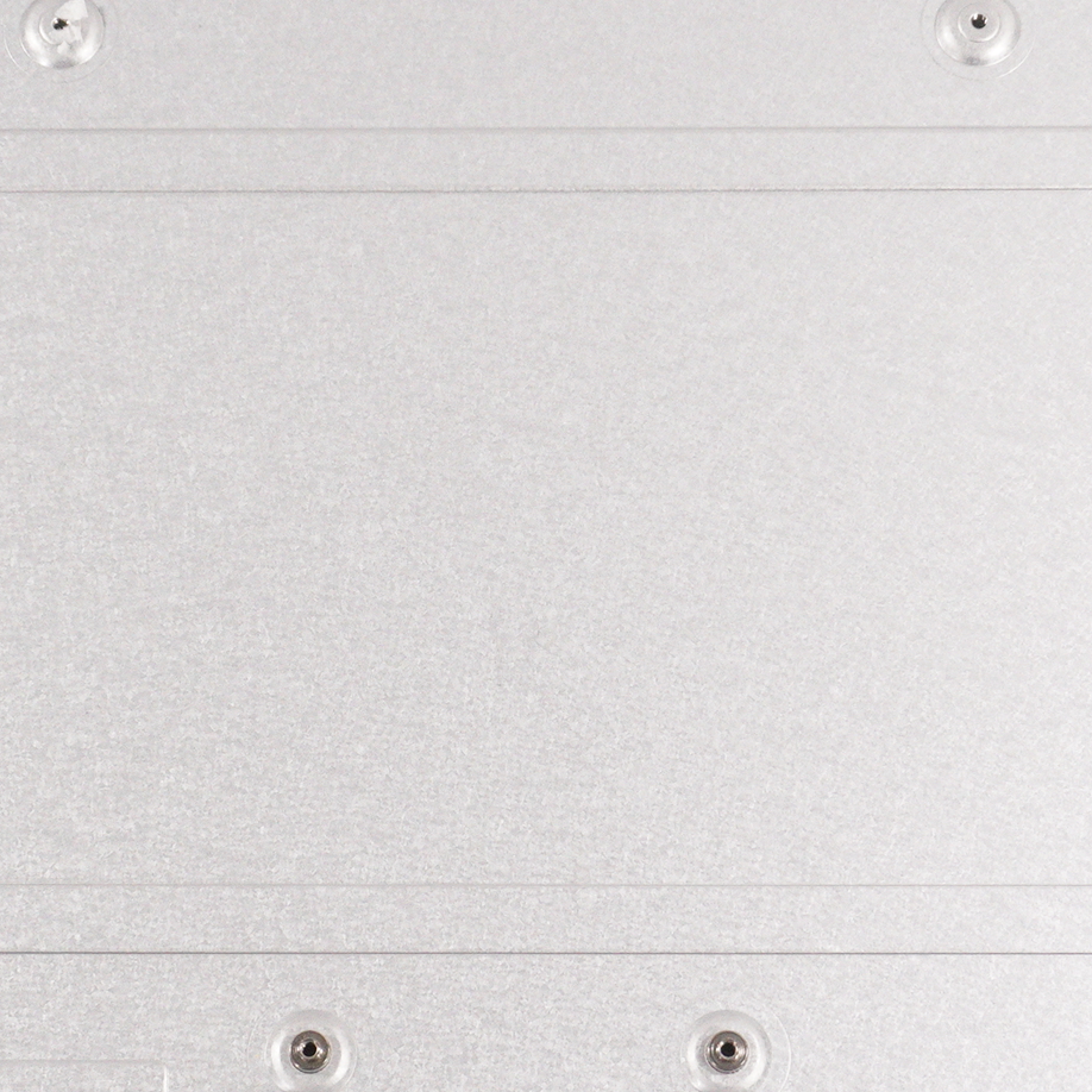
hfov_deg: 16.7
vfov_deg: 16.7
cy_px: 521
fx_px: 3726
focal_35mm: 104
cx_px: 477
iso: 2000
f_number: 5.6
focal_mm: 25
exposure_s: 1/400
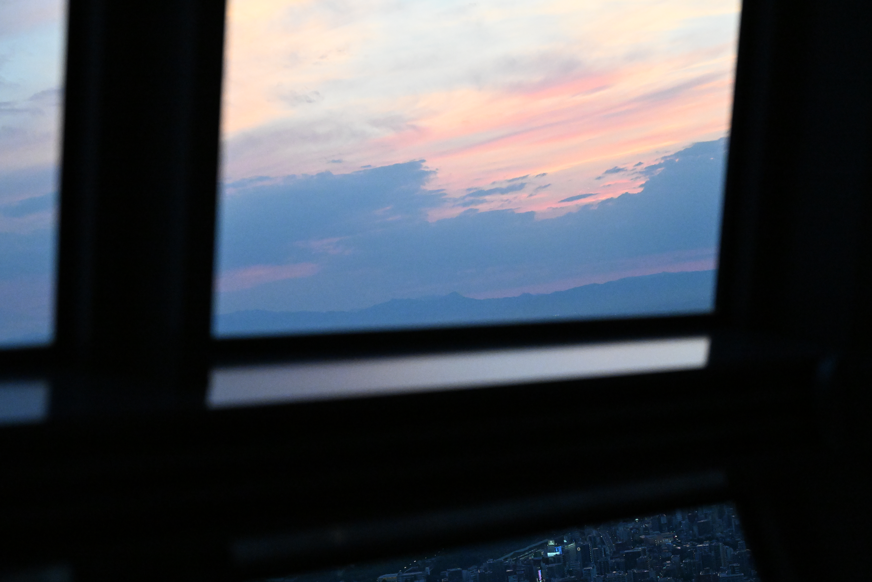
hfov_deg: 27.7
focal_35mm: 73
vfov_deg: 18.7
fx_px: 1768
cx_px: 436
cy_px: 291
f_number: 7.1
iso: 12800
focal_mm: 73
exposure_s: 1/800
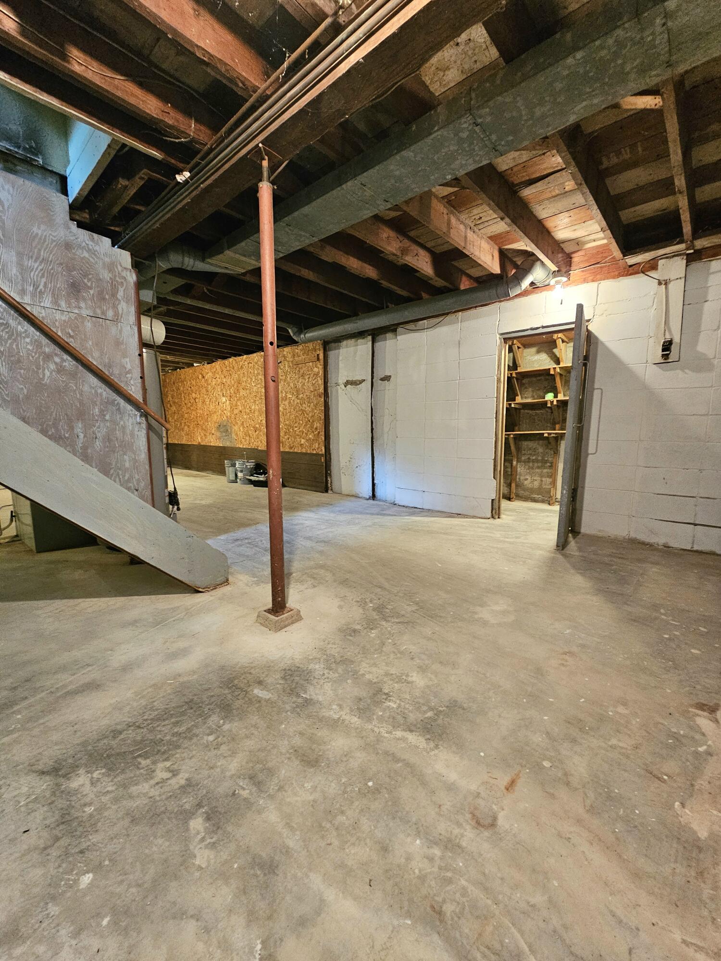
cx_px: 360
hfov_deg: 89.9
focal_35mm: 13
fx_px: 361
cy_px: 480
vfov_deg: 106.2
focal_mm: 2.2
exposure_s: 1/24
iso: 640
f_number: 2.2
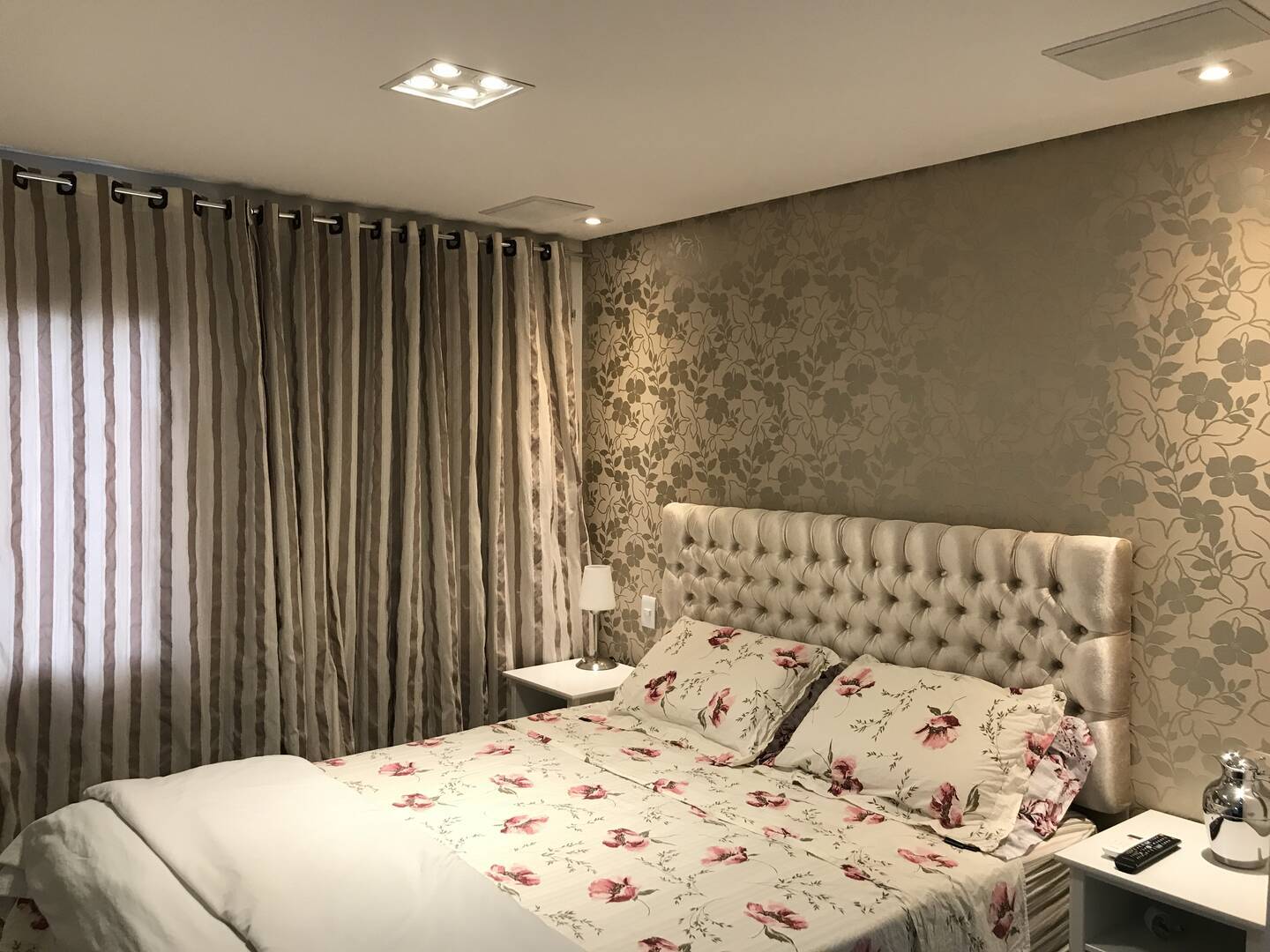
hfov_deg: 63.4
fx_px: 1027
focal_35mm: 28
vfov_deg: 49.7
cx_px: 635
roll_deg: -0.9
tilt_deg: -1.0
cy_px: 476
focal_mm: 3.99
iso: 25
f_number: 1.8
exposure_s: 1/30
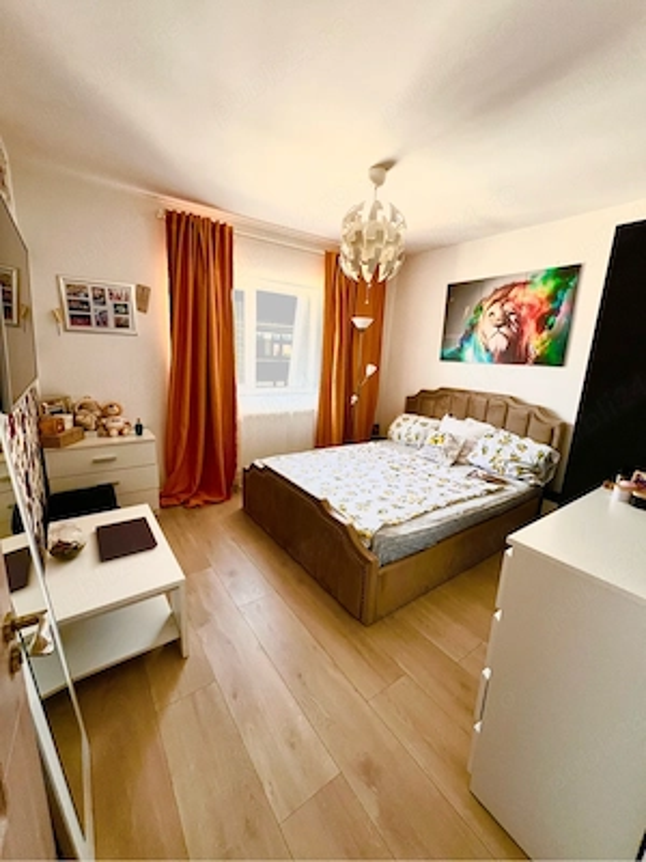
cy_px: 431
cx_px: 323
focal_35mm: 13
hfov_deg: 89.9
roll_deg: -2.2
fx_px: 323
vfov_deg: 106.2
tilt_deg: -13.0
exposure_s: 1/99
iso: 125
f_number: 1.8
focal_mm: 1.57
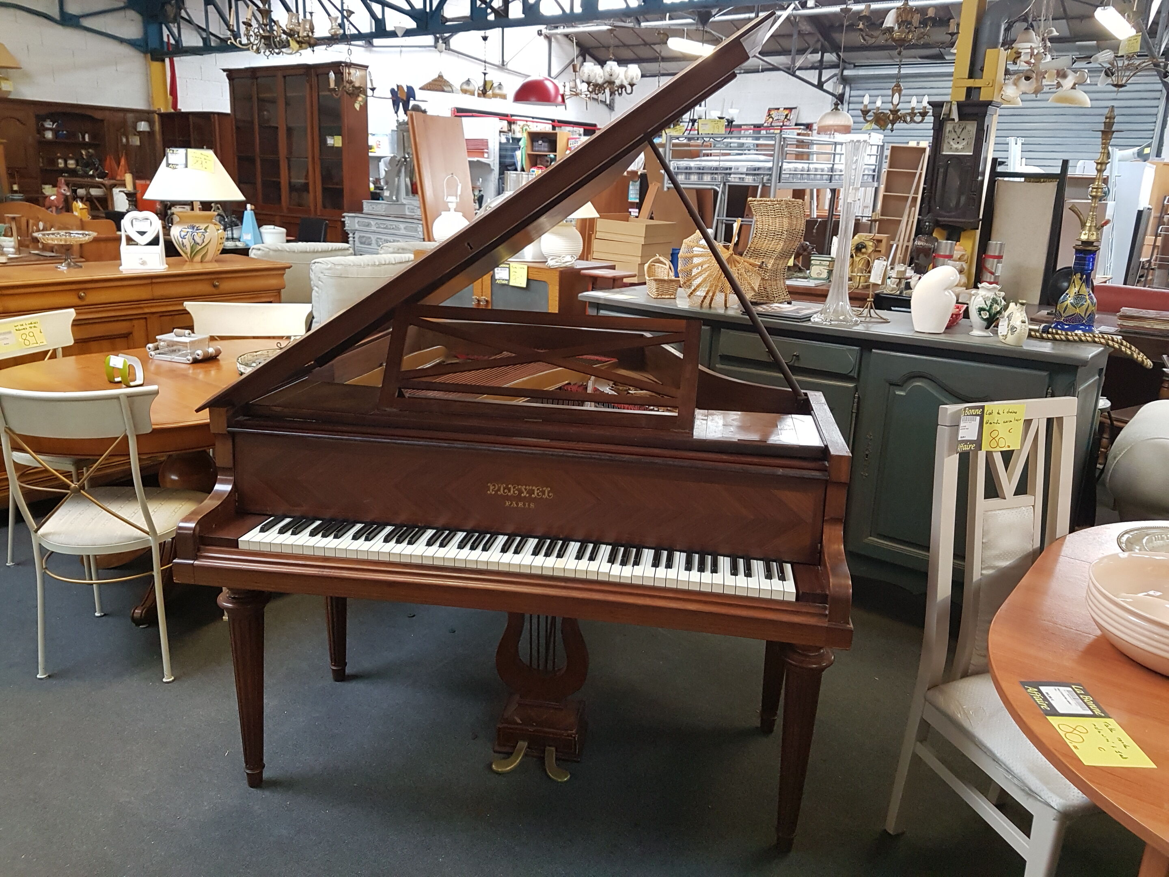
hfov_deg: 67.3
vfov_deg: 53.1
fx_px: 878
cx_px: 584
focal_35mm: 26
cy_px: 438
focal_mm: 4.2
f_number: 1.7
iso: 160
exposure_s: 1/50
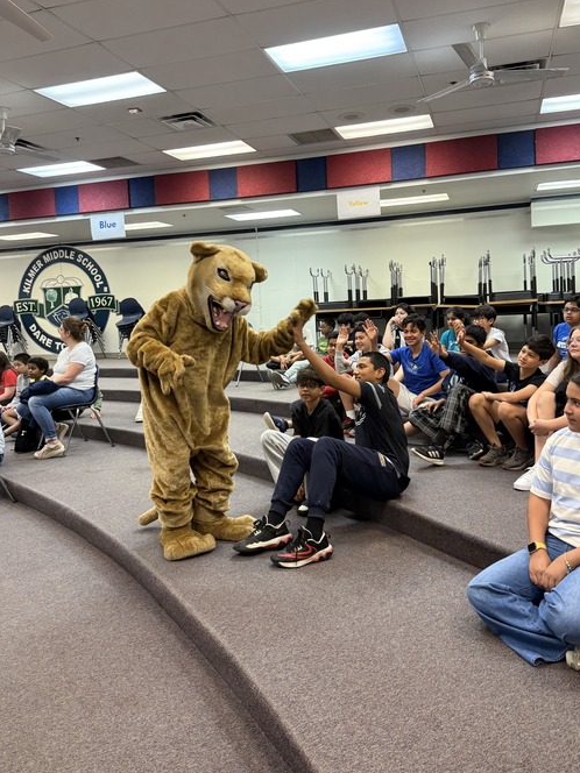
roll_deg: +4.1
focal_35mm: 27
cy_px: 339
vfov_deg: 65.1
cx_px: 306
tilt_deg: -2.9
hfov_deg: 51.3
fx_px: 603
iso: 250
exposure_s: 1/60
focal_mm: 6.76
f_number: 1.78
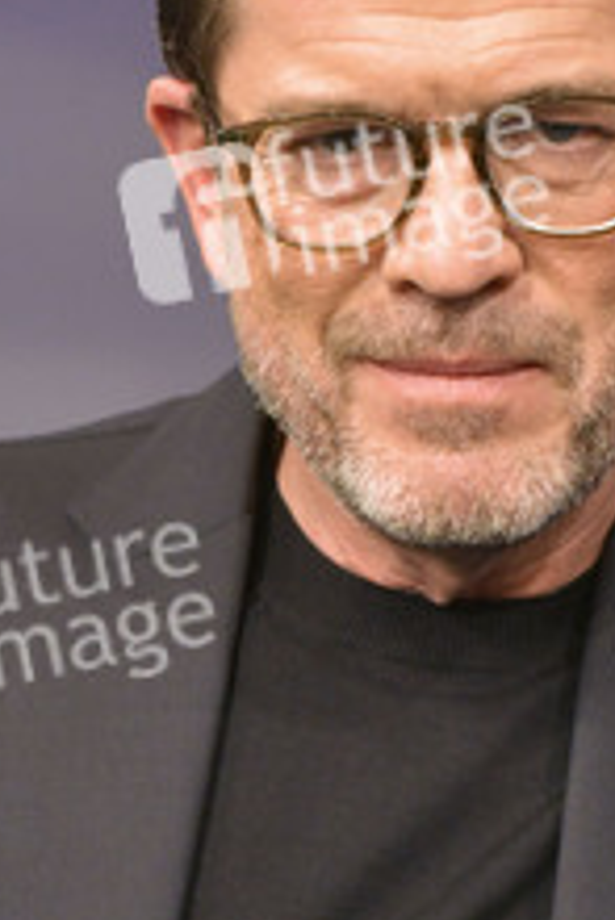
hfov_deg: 10.8
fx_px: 3249
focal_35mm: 127
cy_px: 414
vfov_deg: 16.1
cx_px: 456
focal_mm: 70
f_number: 5.6
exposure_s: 1/200
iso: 2000
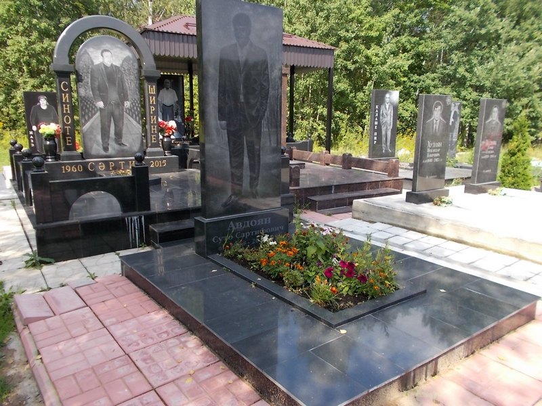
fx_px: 407
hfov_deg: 67.3
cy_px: 203
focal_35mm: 26
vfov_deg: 53.1
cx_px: 271
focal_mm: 4.6
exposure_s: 1/320
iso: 80
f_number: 3.2
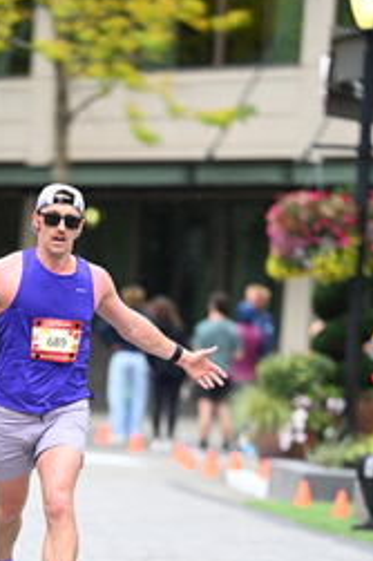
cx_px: 39
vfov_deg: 5.7
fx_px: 5633
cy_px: 530
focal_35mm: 362
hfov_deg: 3.8
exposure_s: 1/1600
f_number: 2.8
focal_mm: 165
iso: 1250
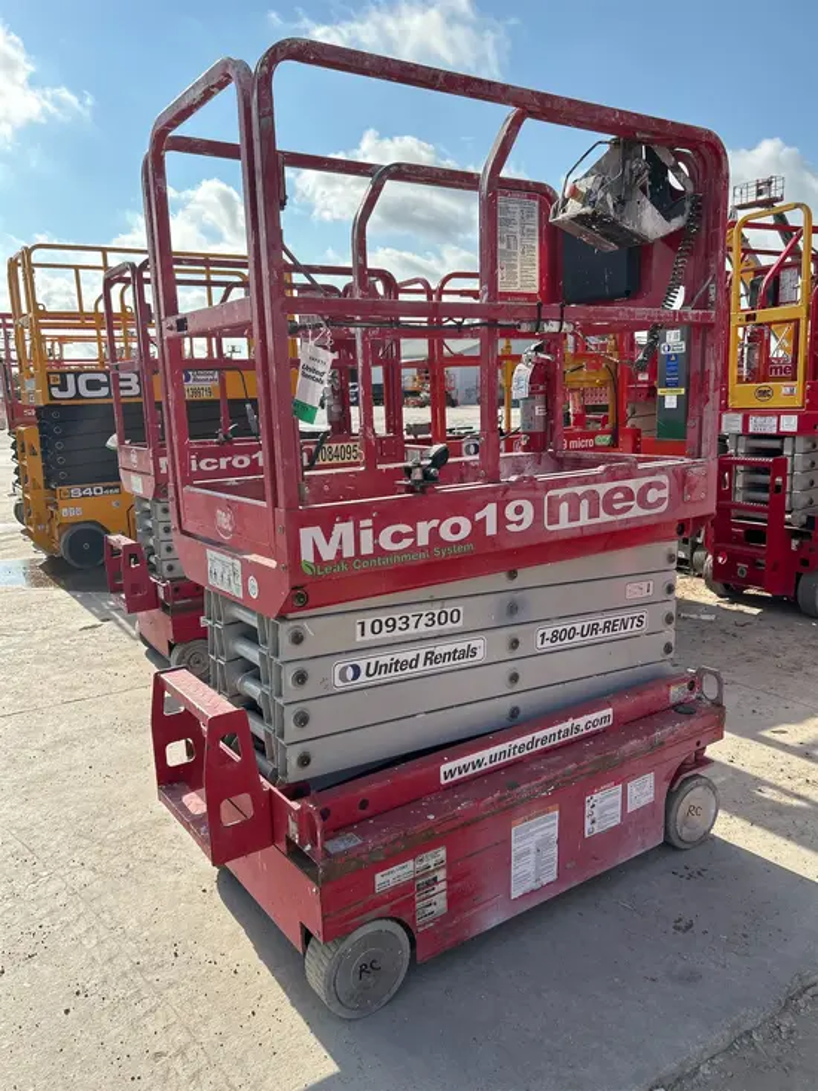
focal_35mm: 26
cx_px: 409
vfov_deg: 67.3
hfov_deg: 53.1
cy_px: 546
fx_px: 819
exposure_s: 1/3460
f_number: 1.5
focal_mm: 5.7
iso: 50
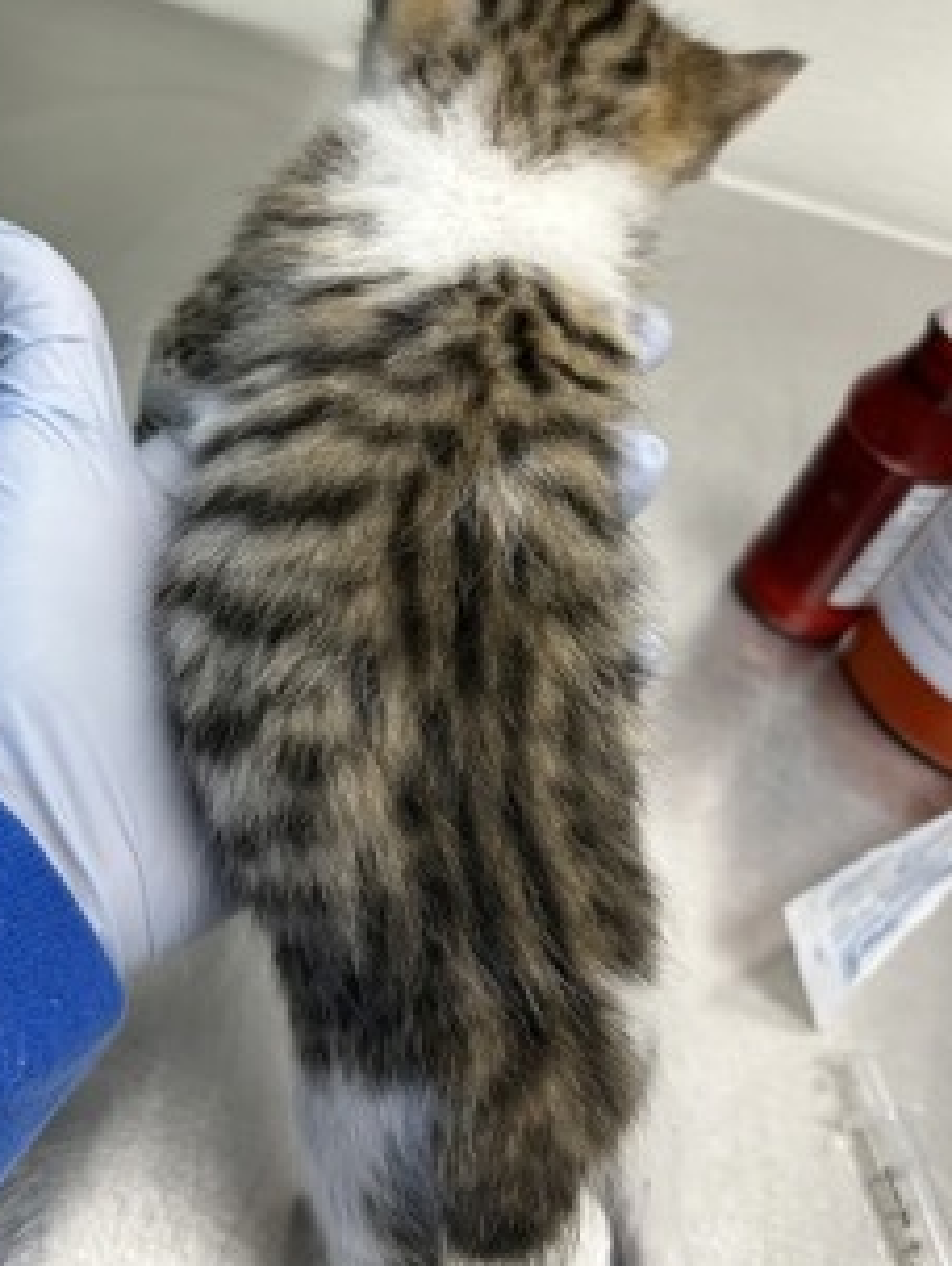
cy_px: 526
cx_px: 328
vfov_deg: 51.1
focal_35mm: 36
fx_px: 1317
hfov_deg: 39.3
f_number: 1.5
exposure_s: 1/120
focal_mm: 5.7
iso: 64
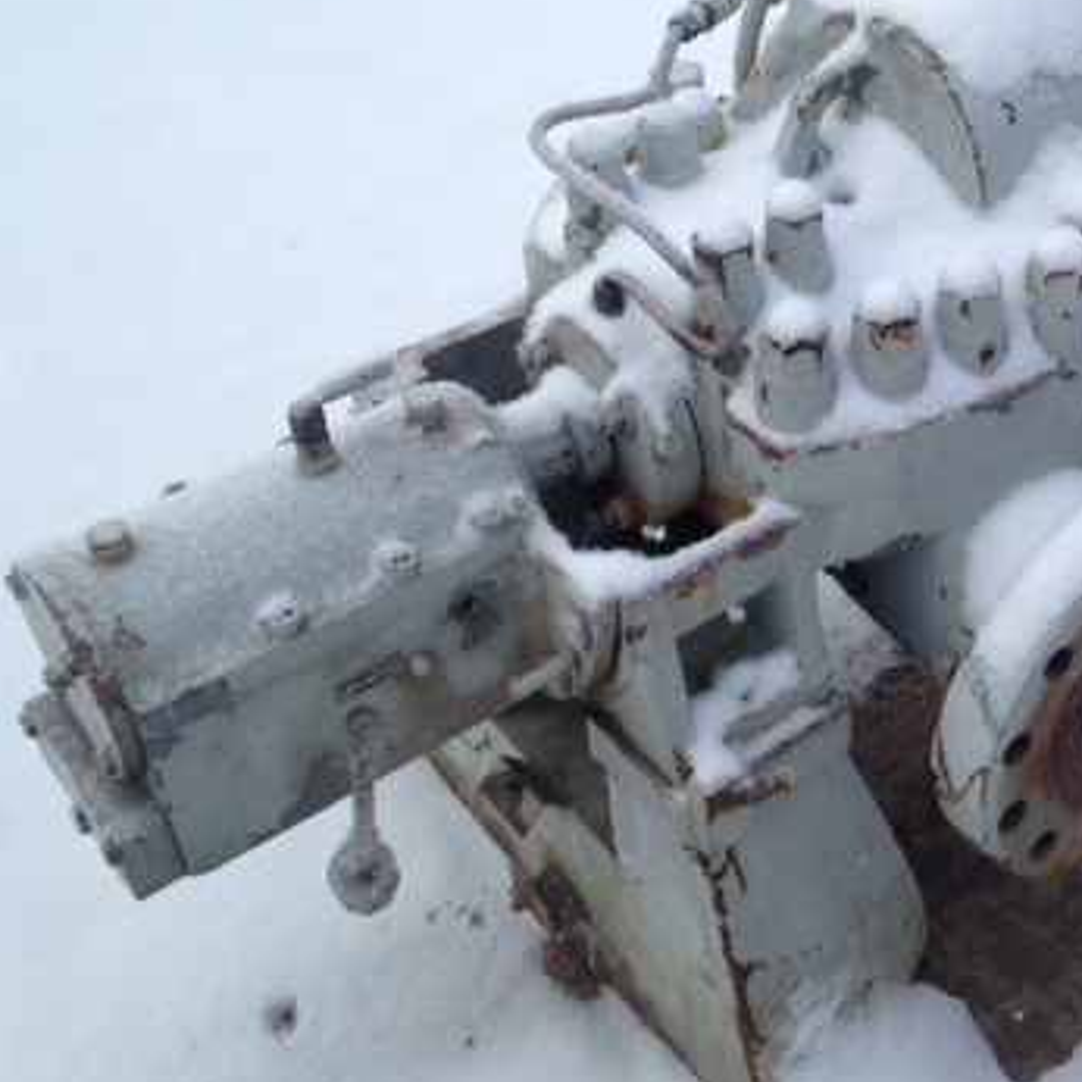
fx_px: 1910
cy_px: 400
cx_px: 897
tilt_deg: -38.9
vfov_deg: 31.5
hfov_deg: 30.7
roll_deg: -1.5
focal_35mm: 54
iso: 50
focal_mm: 4.12
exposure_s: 1/723
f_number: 2.4
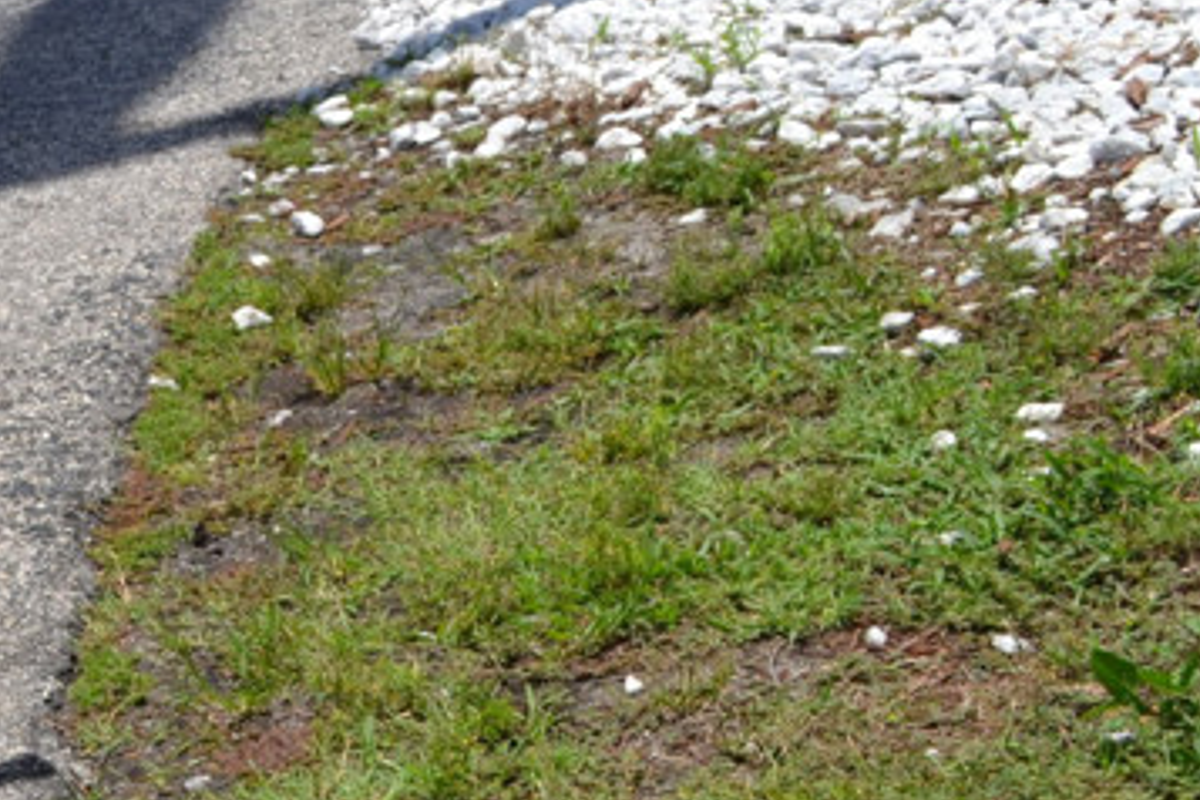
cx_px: -622
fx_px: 3700
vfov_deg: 12.3
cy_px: 195
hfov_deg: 16.7
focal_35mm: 111
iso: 100
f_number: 8
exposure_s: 1/250
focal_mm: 22
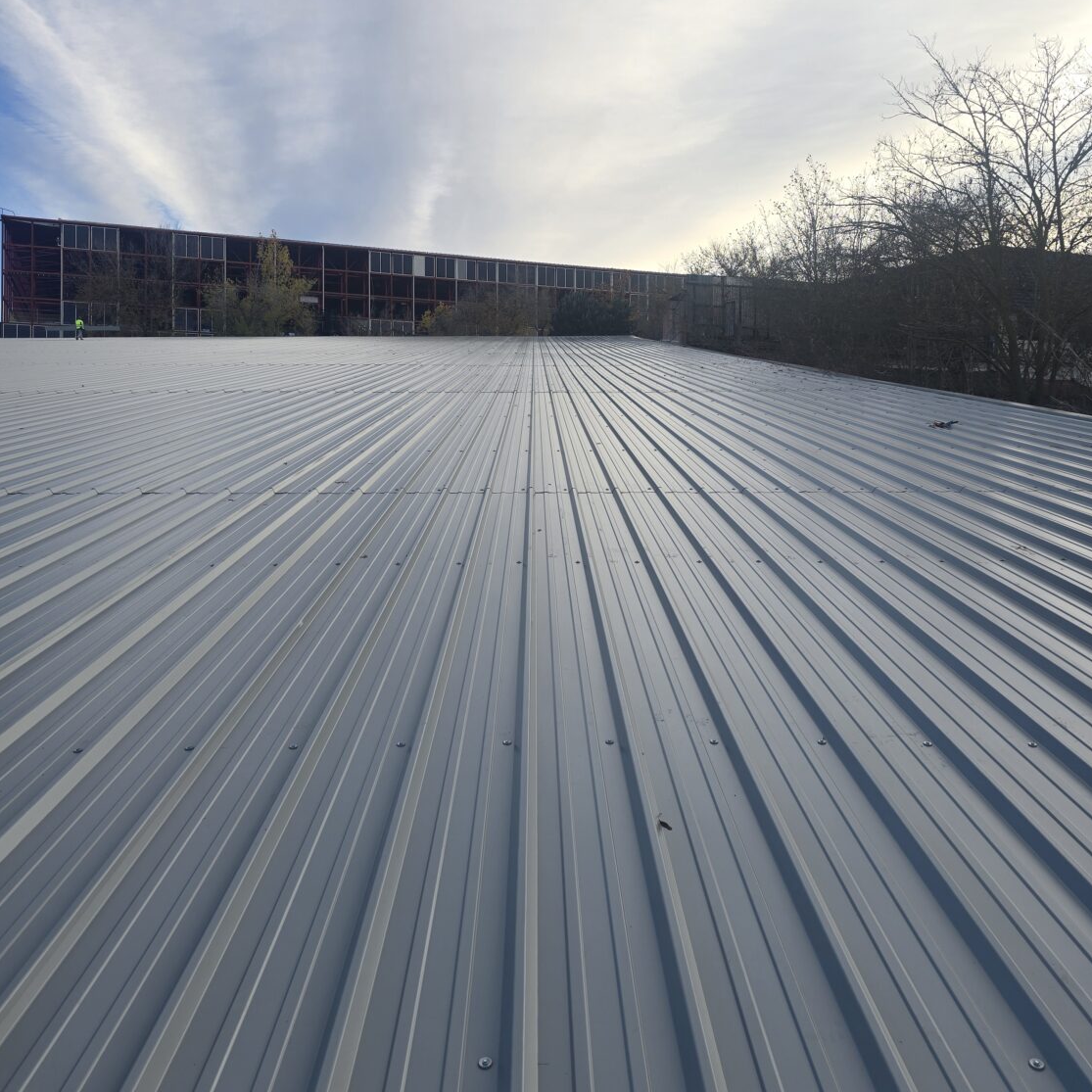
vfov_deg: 57.0
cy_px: 450
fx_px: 999
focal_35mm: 28
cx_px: 531
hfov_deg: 57.3
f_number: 1.7
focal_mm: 6.3
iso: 12
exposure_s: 1/338
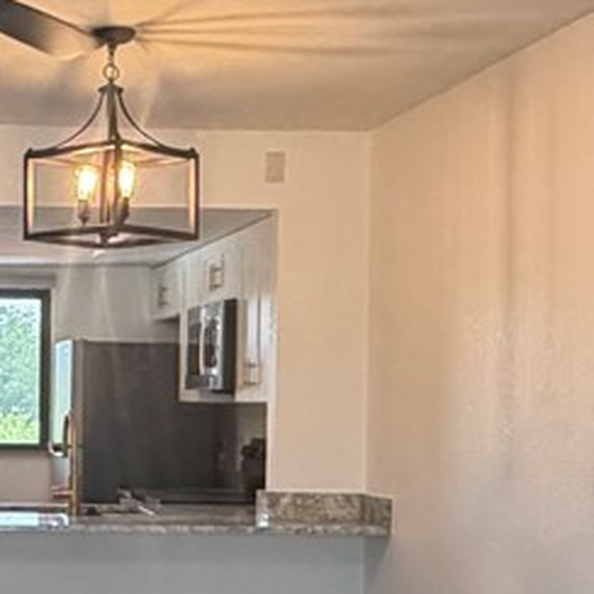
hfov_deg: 20.6
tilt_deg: -0.1
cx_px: -29
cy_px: 402
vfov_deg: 21.3
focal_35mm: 81
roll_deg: -0.2
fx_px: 1573
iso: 160
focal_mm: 2.22
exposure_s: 1/120
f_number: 2.2
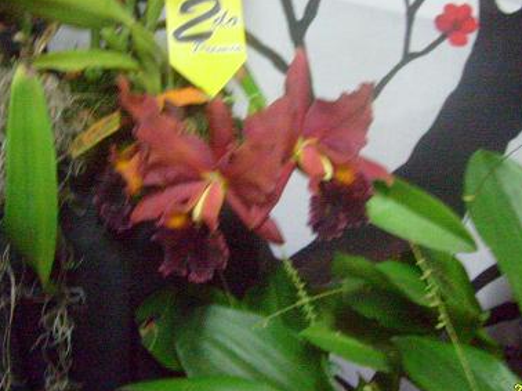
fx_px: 859
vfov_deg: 25.5
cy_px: 137
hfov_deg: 33.8
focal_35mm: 57
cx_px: 259
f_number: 2.8
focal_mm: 5.8
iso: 200
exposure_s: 1/8
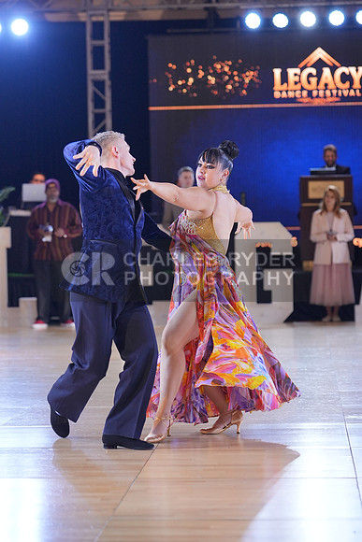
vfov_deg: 20.0
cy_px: 271
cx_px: 181
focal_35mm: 102
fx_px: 1537
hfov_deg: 13.4
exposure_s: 1/500
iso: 1000
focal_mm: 68
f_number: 2
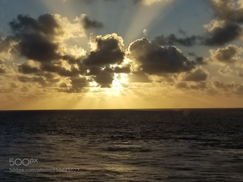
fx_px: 183
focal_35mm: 26
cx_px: 122
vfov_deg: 53.1
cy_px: 91
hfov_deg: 67.3
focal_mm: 4.25
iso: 50
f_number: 1.7
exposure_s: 1/8197
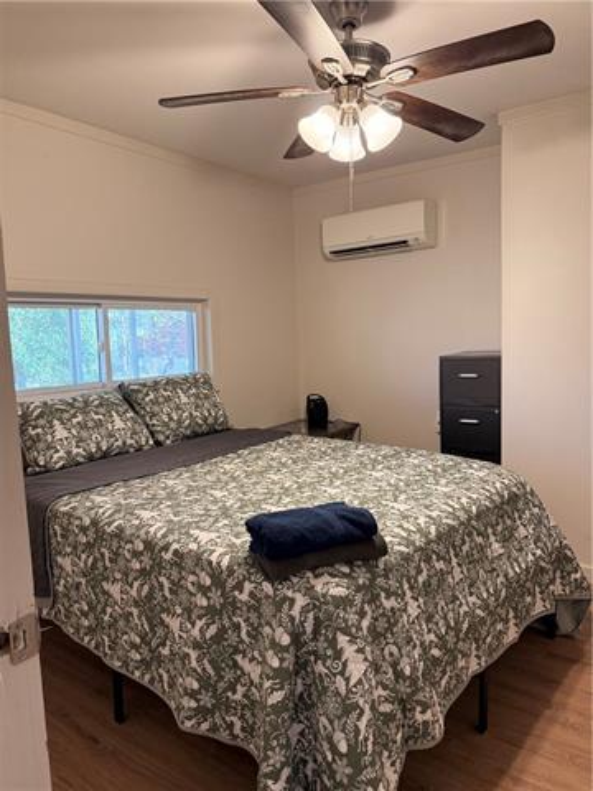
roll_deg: +1.1
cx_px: 296
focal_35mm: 24
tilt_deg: -4.7
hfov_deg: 56.8
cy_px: 396
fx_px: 548
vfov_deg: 71.6
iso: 160
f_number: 1.78
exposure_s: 1/60
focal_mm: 6.76
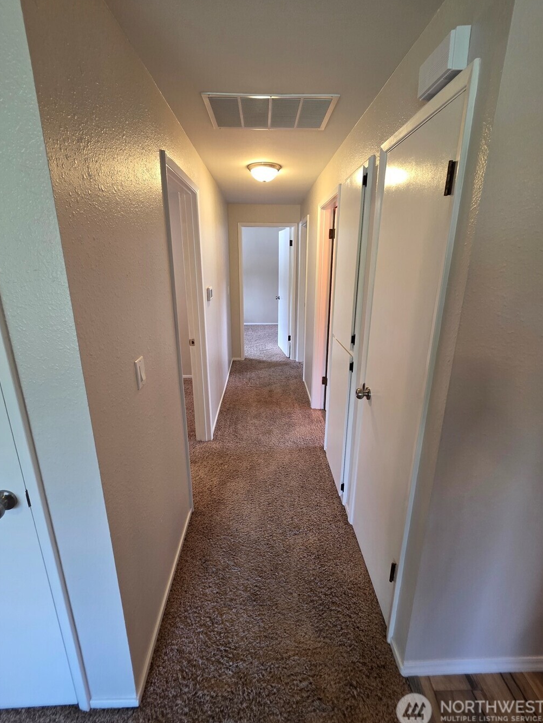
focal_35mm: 14
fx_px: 293
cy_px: 347
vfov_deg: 102.0
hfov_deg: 85.7
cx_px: 270
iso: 200
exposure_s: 1/60
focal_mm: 2.2
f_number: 1.9
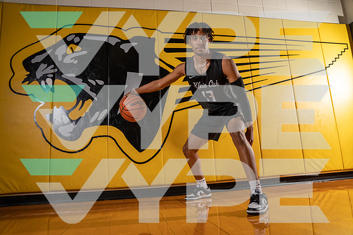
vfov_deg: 53.2
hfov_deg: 73.7
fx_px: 235
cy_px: 118
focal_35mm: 24
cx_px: 176
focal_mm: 24
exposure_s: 1/200
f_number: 6.3
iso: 320
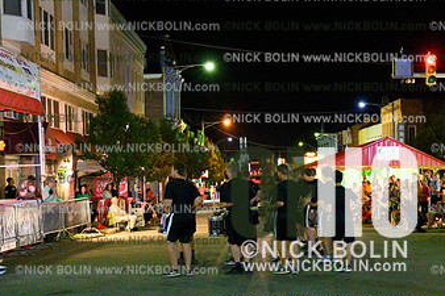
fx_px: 741
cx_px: 324
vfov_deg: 22.5
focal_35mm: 60
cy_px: 209
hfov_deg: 32.9
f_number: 4
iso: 32000
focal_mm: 35
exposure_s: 1/400
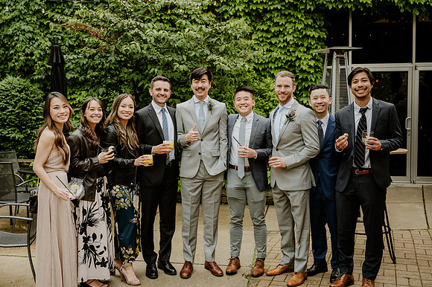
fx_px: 490
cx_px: 208
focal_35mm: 41
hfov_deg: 47.5
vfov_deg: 32.7
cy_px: 138
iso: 200
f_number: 3.5
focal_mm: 39
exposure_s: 1/400
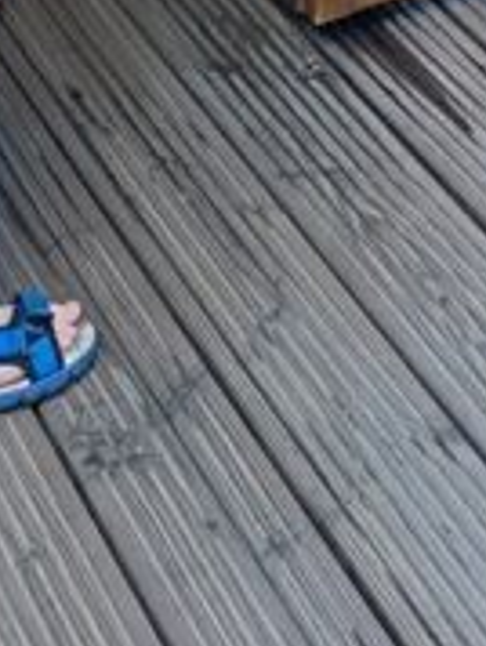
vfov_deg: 11.2
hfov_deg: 10.7
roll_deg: +2.9
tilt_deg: -7.7
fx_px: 2577
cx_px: 424
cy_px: -1034
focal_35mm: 138
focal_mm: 6.86
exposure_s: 1/1433
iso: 50
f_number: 1.78
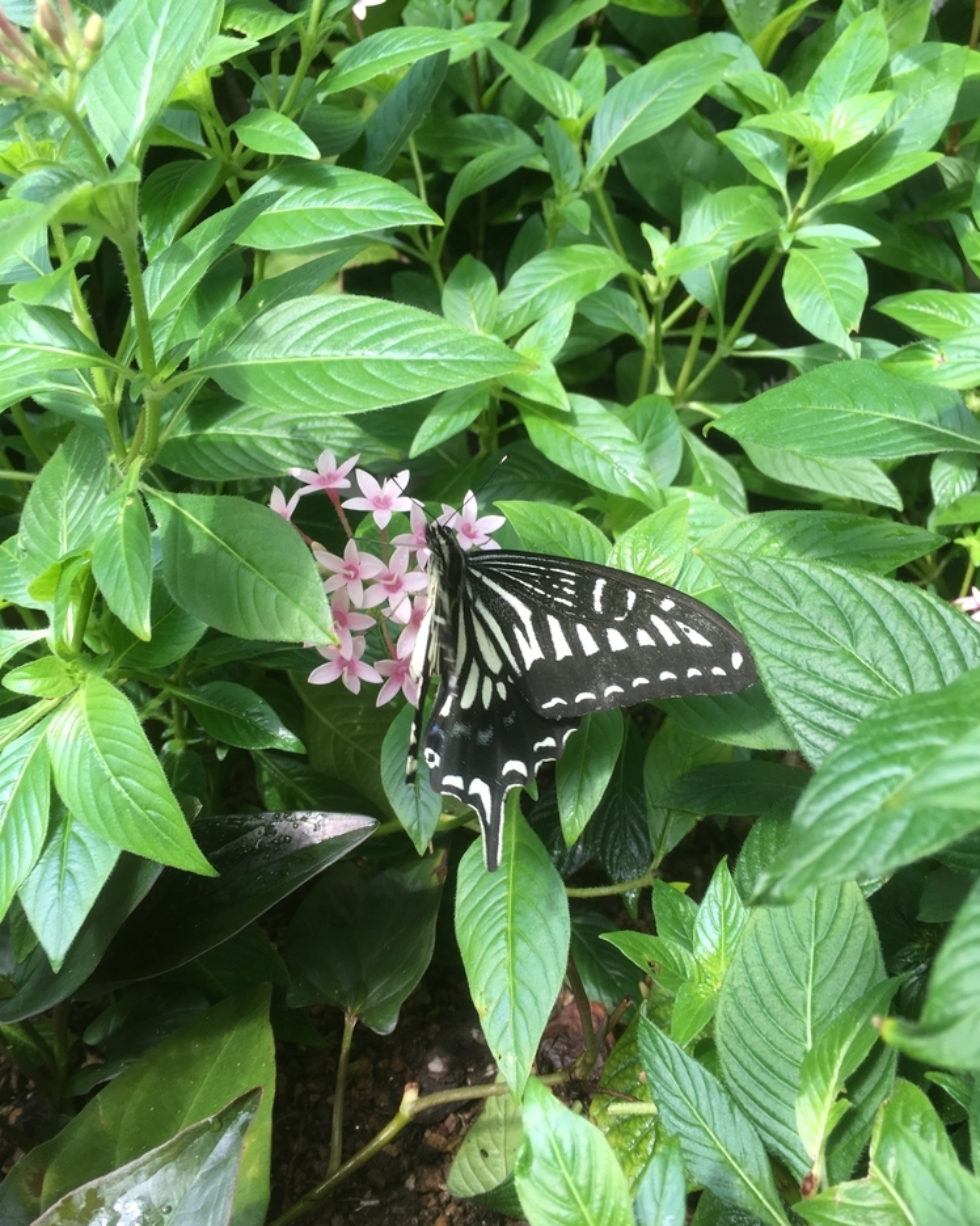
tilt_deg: -22.3
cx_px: 495
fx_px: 1124
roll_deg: -6.1
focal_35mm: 31
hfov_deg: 47.1
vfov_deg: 57.1
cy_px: 660
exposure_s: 1/120
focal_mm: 4.15
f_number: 2.2
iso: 32
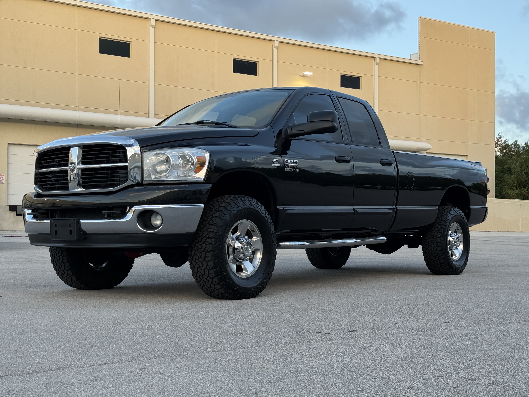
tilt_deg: +2.0
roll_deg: -0.6
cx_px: 264
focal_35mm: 48
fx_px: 734
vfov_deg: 30.3
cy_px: 198
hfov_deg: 39.7
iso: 100
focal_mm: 6.76
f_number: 1.78
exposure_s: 1/503
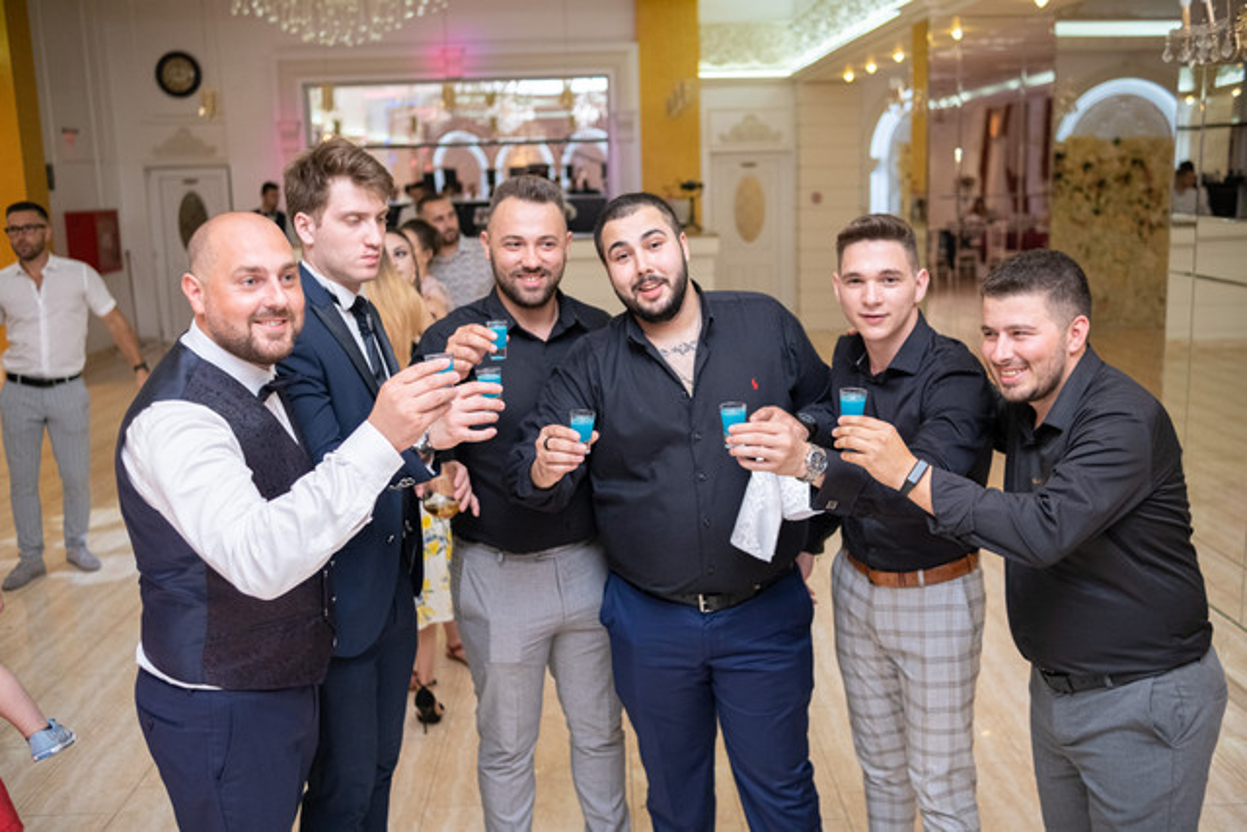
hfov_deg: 54.4
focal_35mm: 35
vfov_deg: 37.9
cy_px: 416
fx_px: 1213
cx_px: 624
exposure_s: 1/125
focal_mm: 23
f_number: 2
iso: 1000
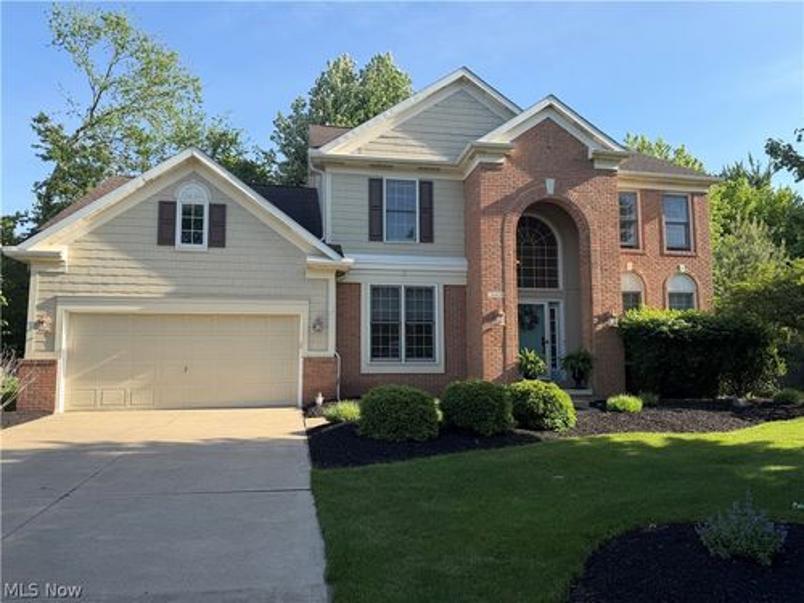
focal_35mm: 24
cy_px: 302
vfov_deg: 56.8
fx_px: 557
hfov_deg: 71.6
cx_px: 402
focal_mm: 6.76
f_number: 1.78
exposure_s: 1/1493
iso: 80
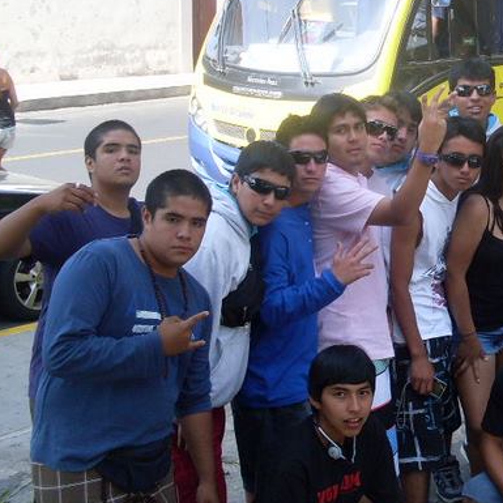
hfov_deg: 21.9
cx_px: 550
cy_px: 151
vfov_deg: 22.9
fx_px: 1233
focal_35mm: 75
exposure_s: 1/250
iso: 80
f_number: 2.8
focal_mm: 6.3
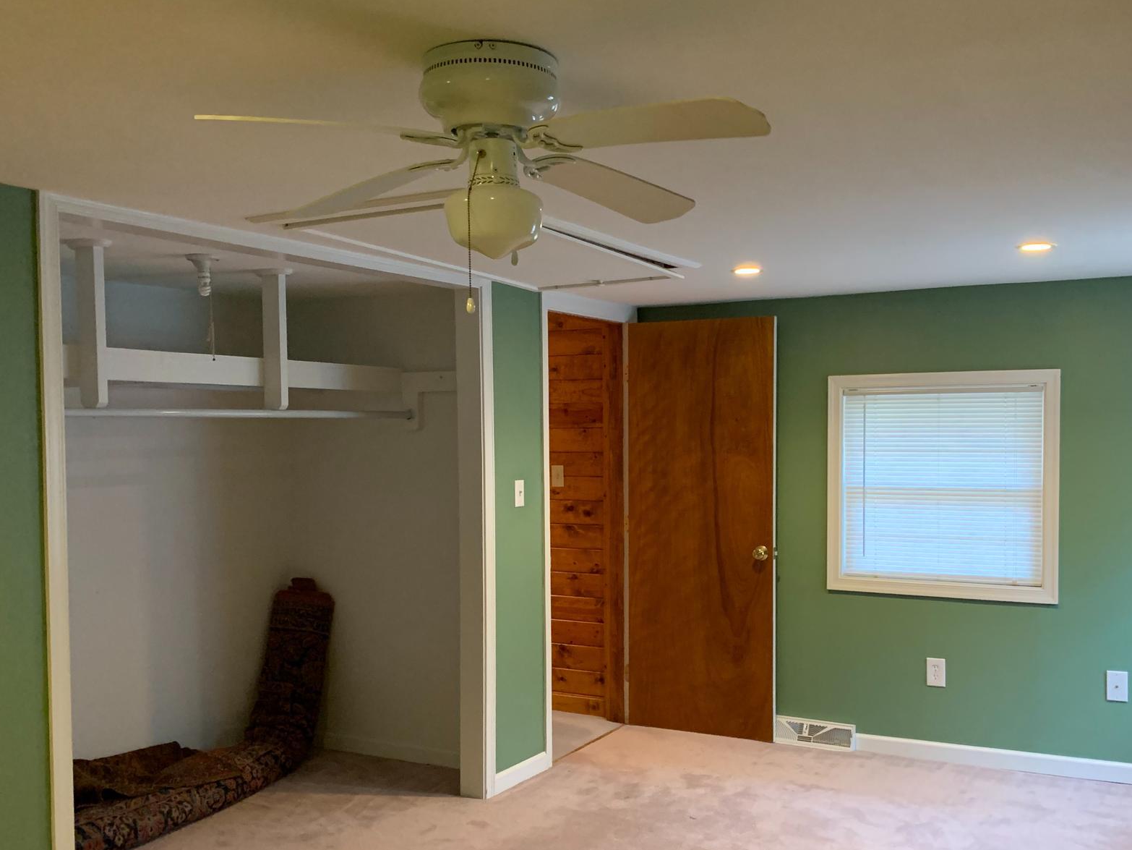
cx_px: 636
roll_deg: +0.5
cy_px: 496
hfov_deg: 53.8
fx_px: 1112
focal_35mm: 34
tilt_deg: -2.3
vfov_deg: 41.7
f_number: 1.8
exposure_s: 1/40
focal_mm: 4.25
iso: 400
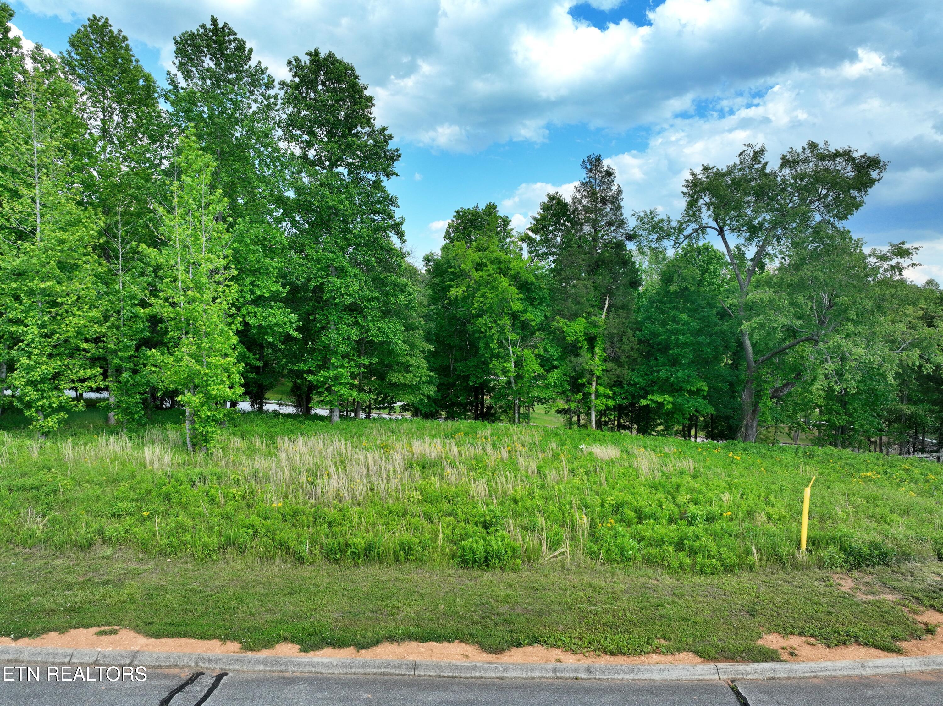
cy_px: 353
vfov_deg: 56.8
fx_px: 653
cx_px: 472
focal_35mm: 24
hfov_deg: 71.6
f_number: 2.8
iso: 200
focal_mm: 12.29
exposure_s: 1/1600
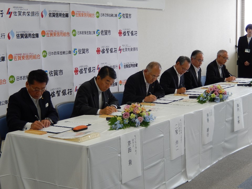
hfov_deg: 29.0
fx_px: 488
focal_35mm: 67
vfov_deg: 21.9
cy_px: 94
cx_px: 126
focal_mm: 12
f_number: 4.8
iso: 125
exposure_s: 1/30
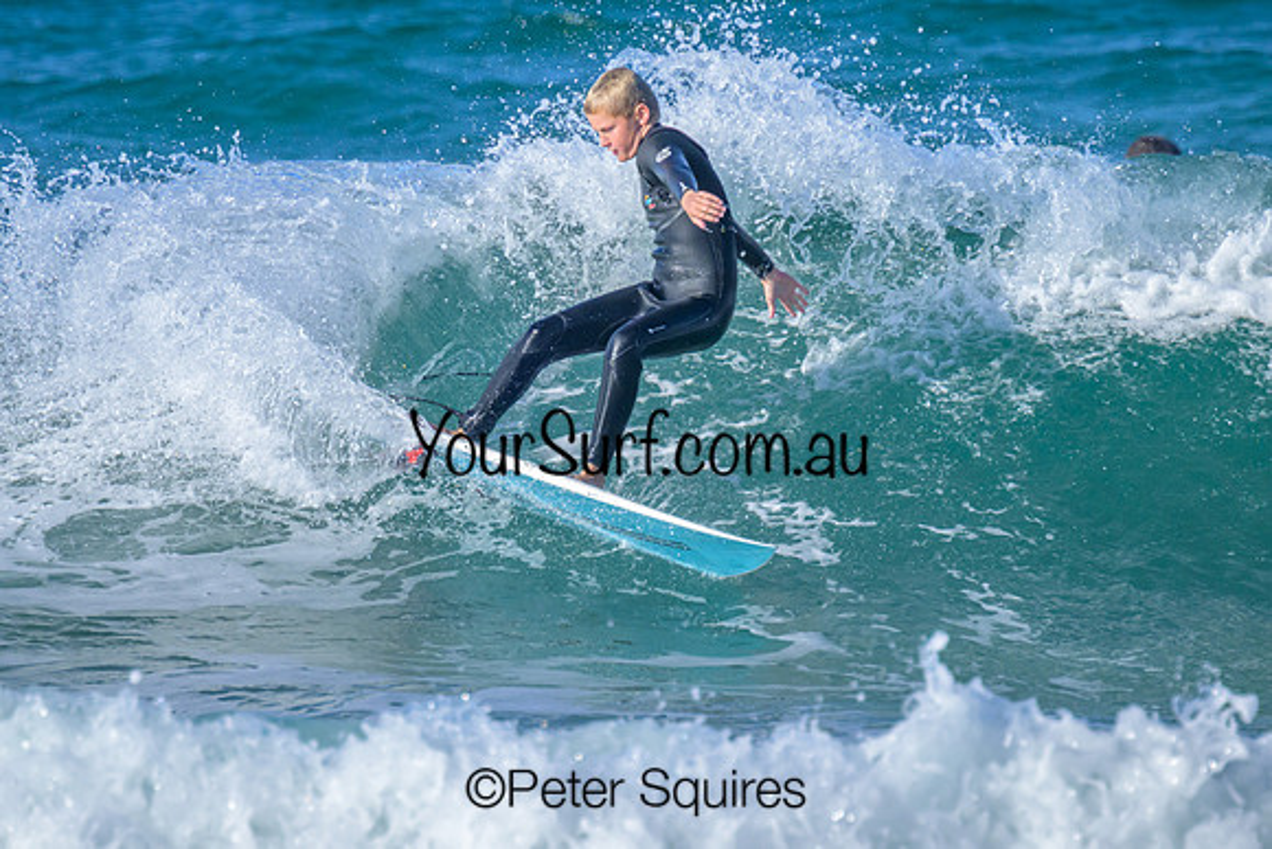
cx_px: 530
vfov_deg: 1.3
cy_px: 376
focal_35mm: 1100
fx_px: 38876
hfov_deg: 1.9
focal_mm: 800
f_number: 11
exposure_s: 1/2000
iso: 1250
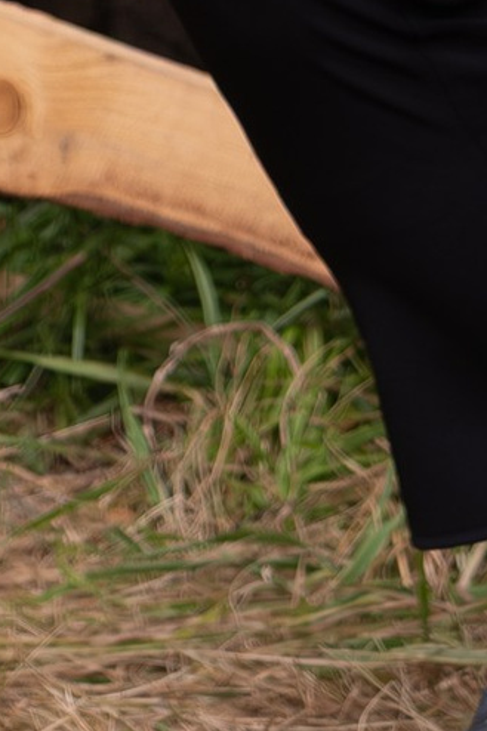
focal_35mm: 342
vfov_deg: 5.8
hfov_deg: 4.0
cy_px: -1150
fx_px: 6944
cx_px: 480
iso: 160
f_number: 2.8
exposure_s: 1/1250
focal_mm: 29.2
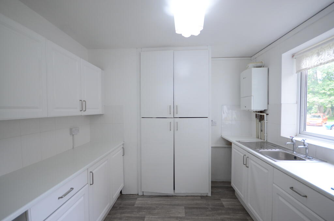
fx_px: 139
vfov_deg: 77.1
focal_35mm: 15
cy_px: 110
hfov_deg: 100.5
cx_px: 167
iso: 800
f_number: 4
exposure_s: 1/100
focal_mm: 10
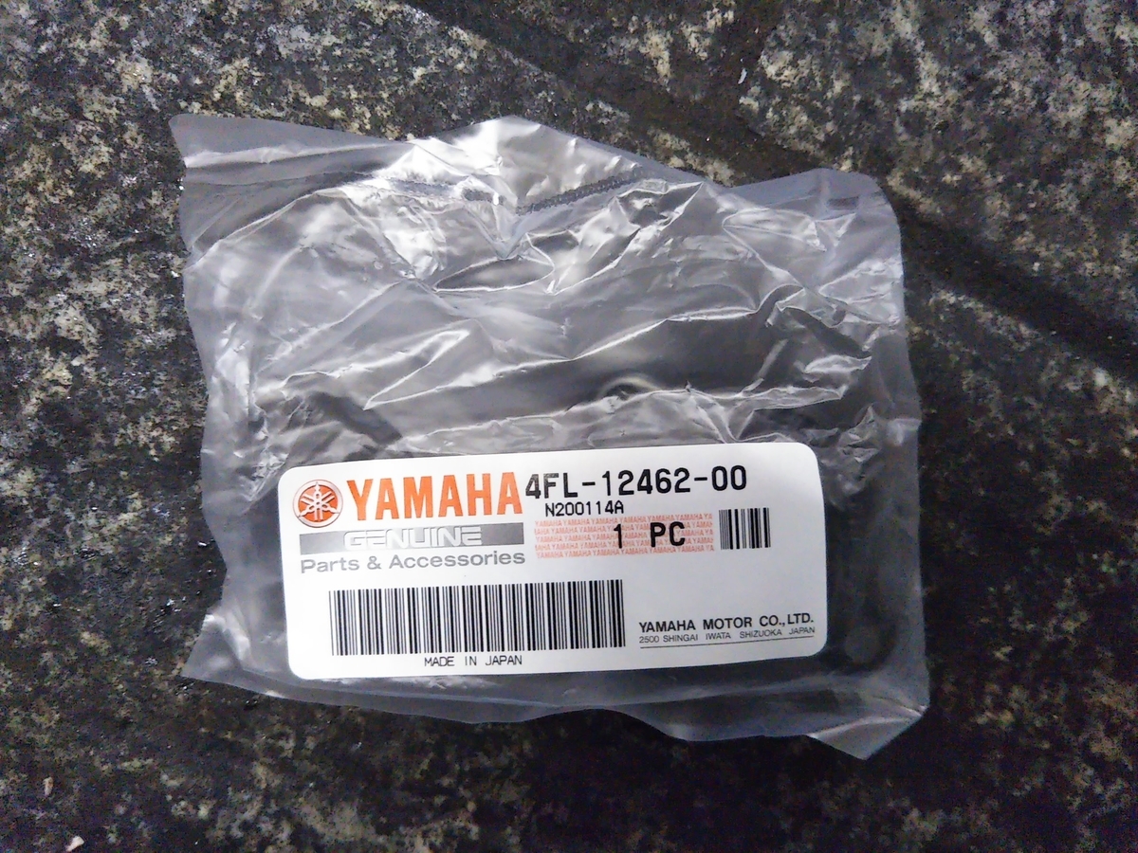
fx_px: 986
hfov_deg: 60.0
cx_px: 569
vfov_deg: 46.8
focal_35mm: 30
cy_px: 426
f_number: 2.2
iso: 675
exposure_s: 1/23
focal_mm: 4
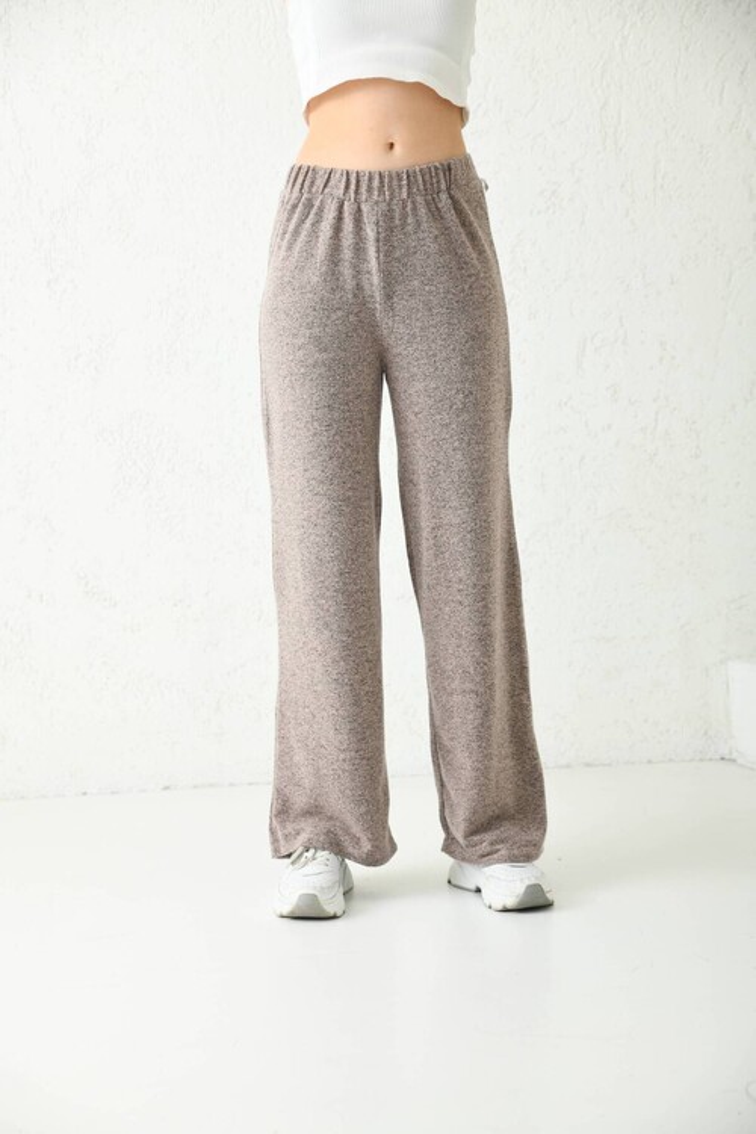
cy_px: 567
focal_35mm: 70
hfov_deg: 19.5
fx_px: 2205
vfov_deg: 28.8
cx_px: 378
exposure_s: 1/160
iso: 100
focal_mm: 70
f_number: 5.6
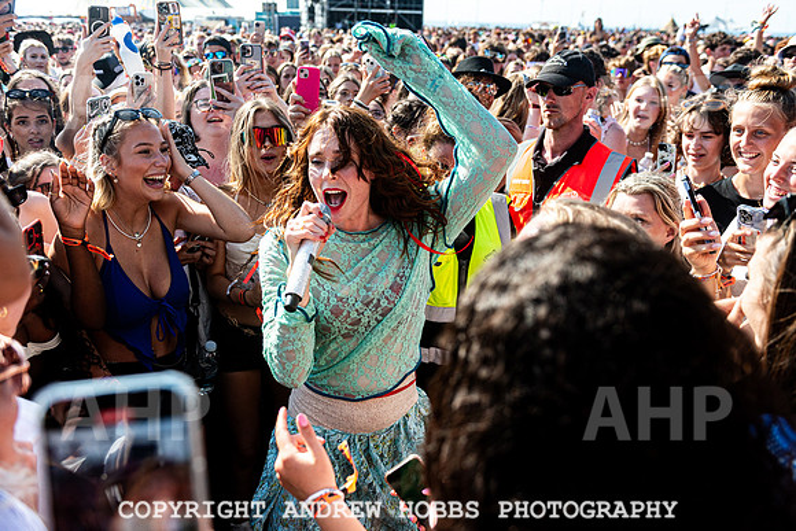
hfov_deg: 58.7
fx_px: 708
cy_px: 266
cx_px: 398
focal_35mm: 32
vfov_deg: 41.1
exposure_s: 1/5000
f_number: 4
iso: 400
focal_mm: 32
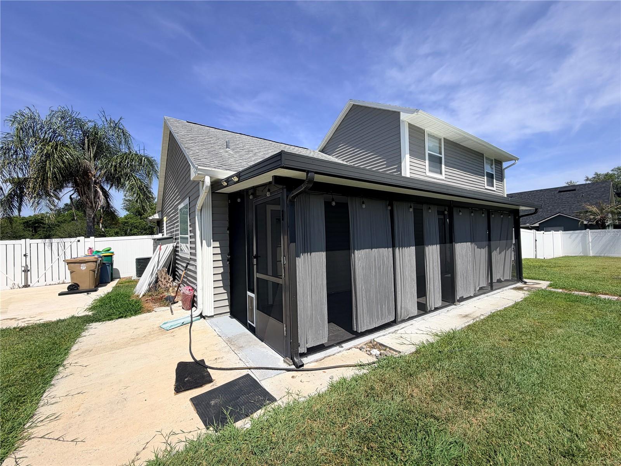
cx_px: 310
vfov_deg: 85.7
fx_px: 251
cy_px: 233
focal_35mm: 14
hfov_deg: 102.1
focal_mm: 2.22
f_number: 2.2
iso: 20
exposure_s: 1/914
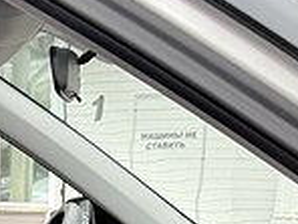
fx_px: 766
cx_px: -36
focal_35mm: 89
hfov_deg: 20.9
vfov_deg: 14.6
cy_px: 403
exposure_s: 1/195
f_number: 1.78
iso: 125
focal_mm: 6.76
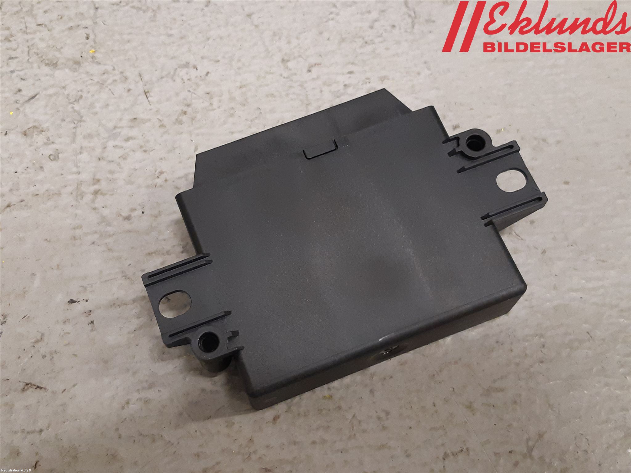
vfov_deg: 53.1
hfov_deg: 67.3
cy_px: 236
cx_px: 316
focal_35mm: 26
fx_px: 474
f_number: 1.7
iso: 250
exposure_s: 1/60
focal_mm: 3.93
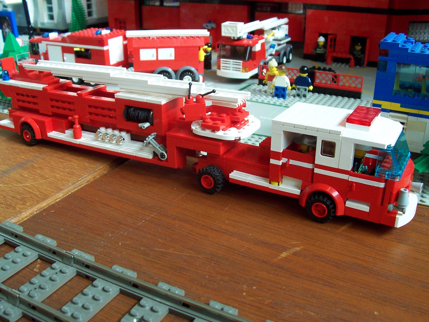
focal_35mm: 37
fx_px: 459
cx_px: 214
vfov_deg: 38.7
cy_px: 161
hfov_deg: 50.1
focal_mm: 5.6
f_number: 2.8
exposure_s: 1/60
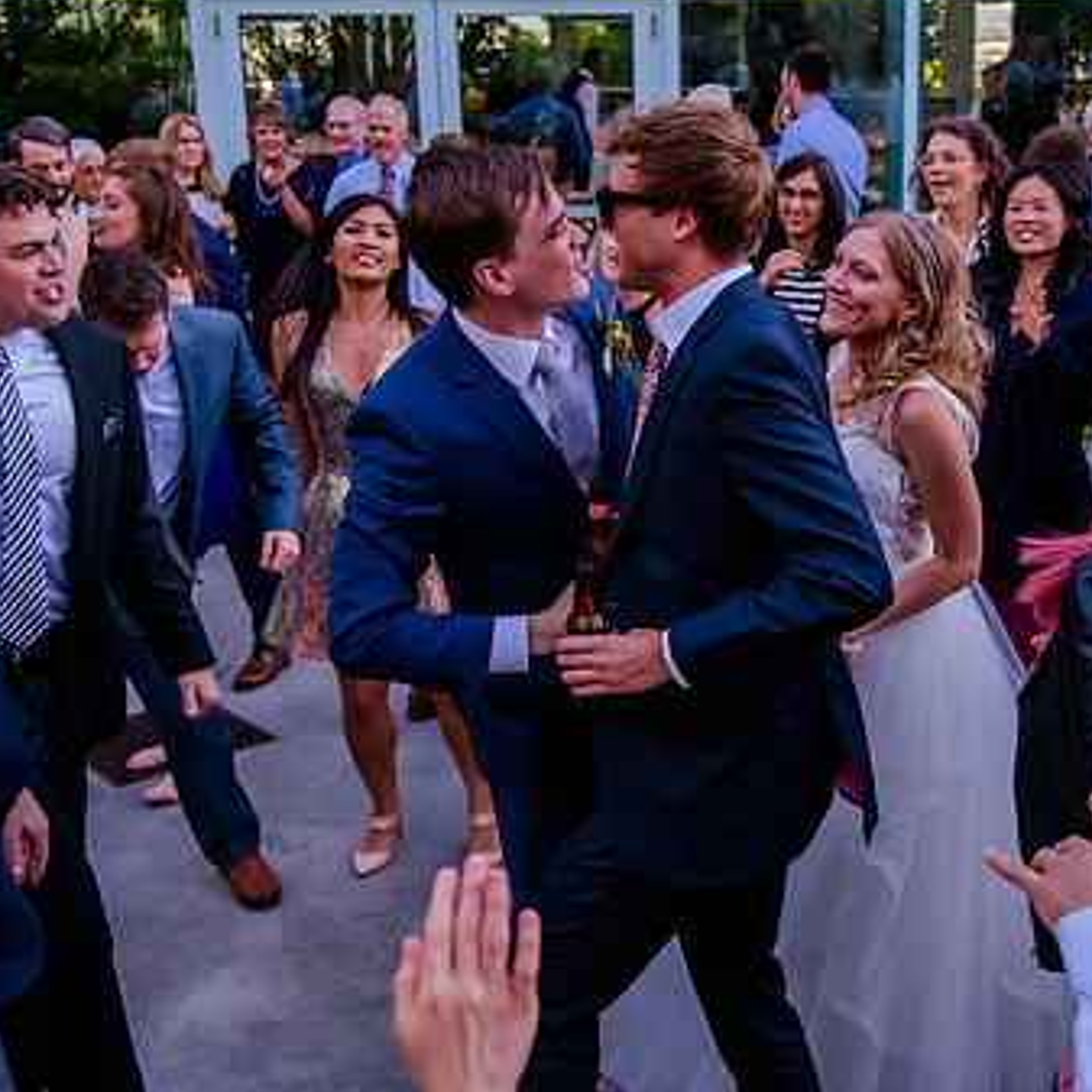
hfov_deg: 32.3
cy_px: 482
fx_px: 1856
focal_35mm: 52
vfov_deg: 32.8
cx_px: 780
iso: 3200
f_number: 4
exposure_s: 1/640
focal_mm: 34
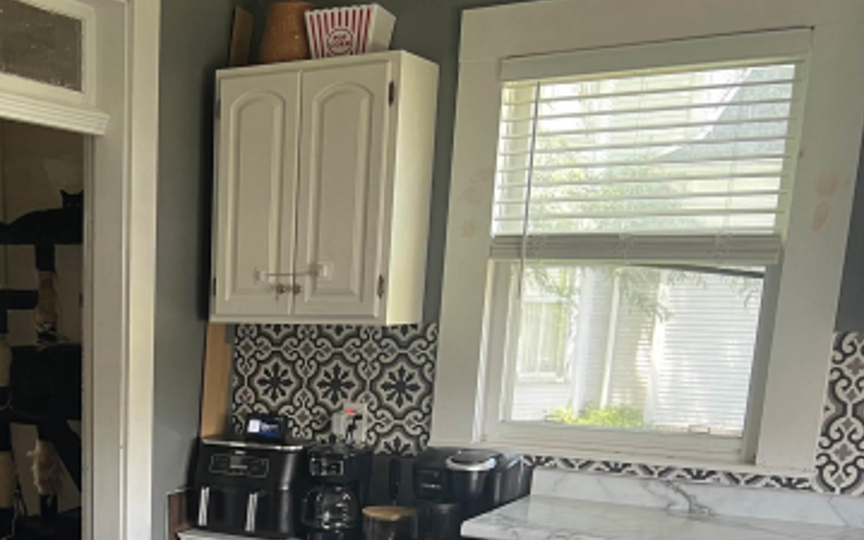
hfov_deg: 37.5
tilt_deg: -14.7
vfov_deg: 23.9
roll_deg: -0.1
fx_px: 1201
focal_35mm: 51
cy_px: 581
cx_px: 121
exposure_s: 1/60
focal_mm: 5.7
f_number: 1.5
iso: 125
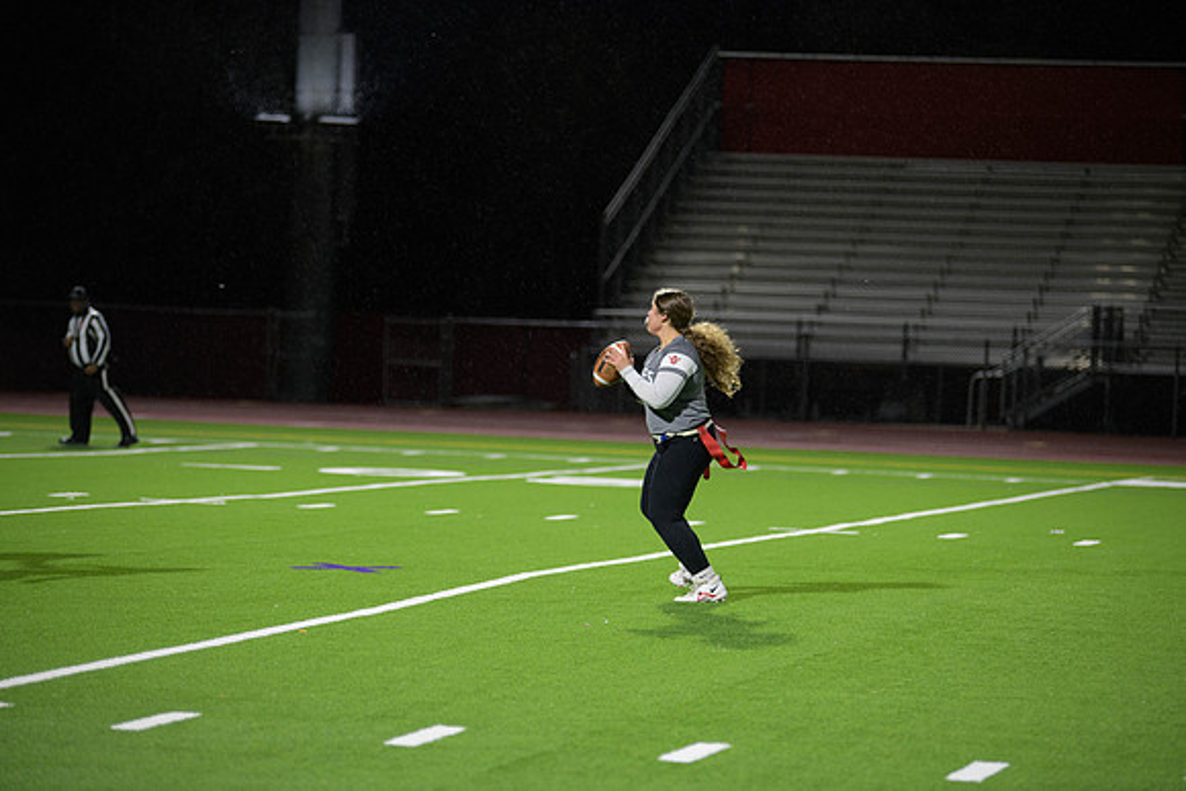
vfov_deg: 9.8
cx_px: 593
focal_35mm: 140
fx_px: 4613
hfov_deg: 14.7
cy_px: 396
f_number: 2.8
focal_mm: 140
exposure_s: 1/200
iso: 1100
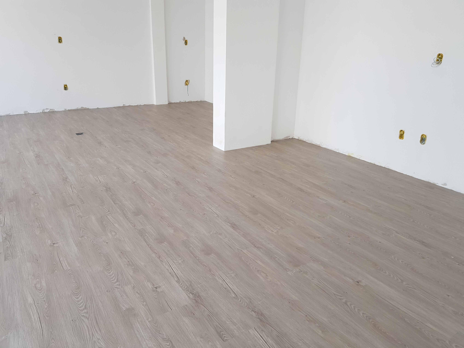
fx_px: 349
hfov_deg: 67.3
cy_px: 174
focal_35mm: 26
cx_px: 232
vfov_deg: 53.1
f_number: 1.7
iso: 50
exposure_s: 1/50
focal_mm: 4.2
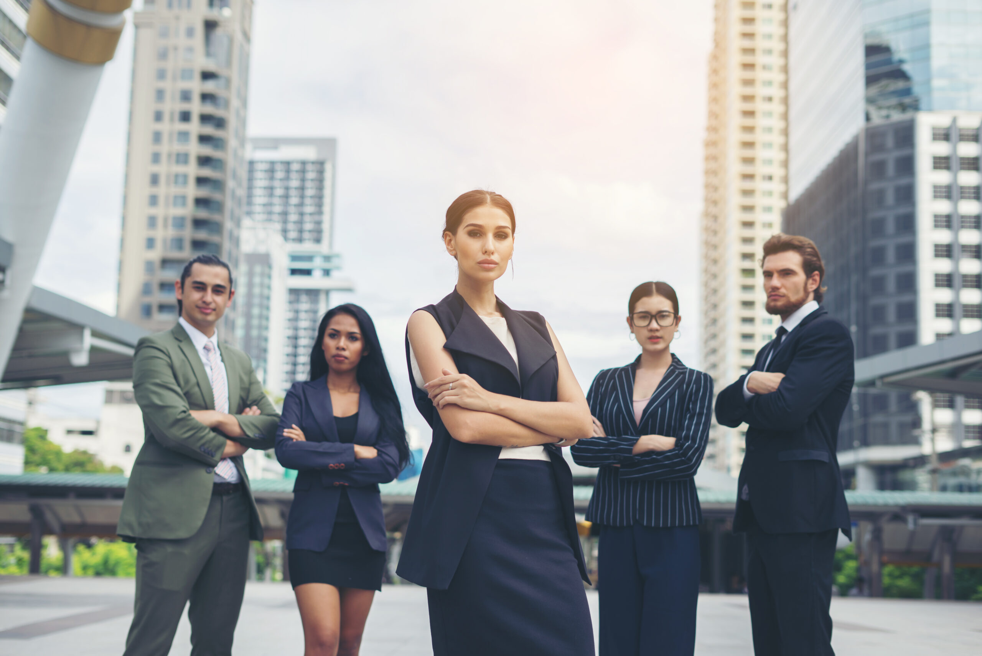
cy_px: 328
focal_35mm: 50
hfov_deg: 39.6
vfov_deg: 27.0
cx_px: 491
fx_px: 1364
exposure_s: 1/1000
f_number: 2.8
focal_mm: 50
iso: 100
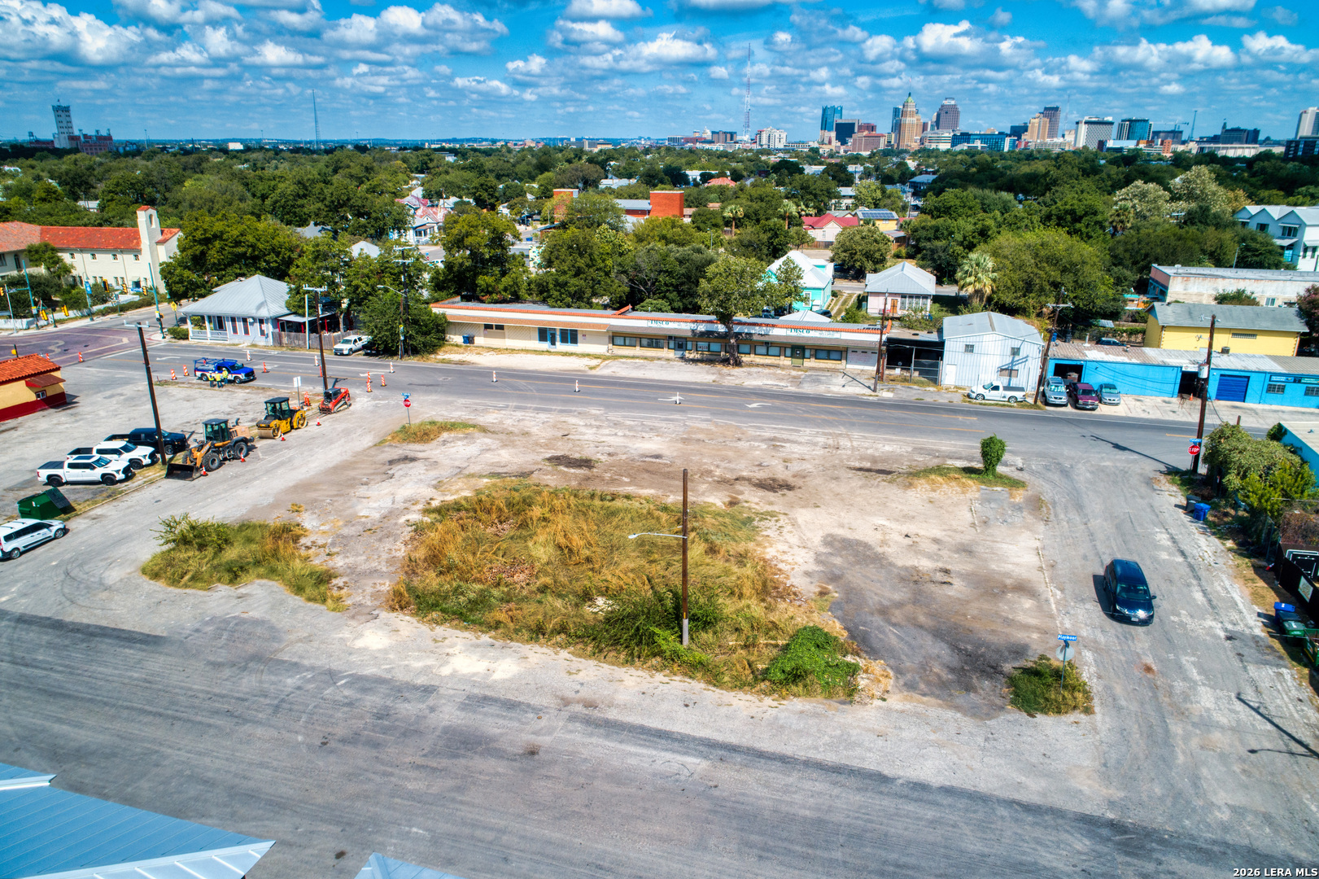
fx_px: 879
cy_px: 440
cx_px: 660
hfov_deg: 73.8
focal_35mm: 24
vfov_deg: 53.1
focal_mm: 8.8
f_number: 5
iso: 100
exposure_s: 1/240
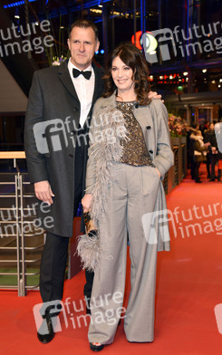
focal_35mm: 52
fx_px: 503
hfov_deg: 24.9
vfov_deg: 38.9
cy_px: 178
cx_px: 106
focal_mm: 50
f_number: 5
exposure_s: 1/125
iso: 1000
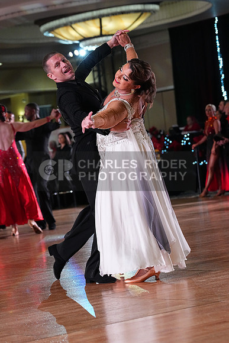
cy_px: 172
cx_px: 114
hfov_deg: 11.3
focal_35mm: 121
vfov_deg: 16.9
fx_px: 1154
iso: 6400
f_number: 5.6
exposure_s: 1/400
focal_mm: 121
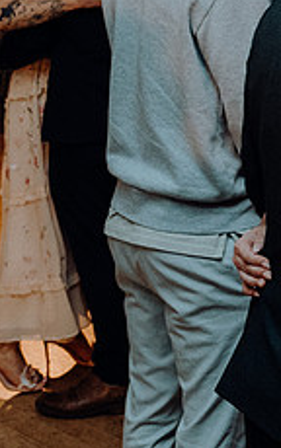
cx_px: 488
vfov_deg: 19.1
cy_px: 89
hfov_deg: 11.4
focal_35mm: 108
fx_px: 1322
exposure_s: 1/200
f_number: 3.5
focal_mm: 28
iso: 2500
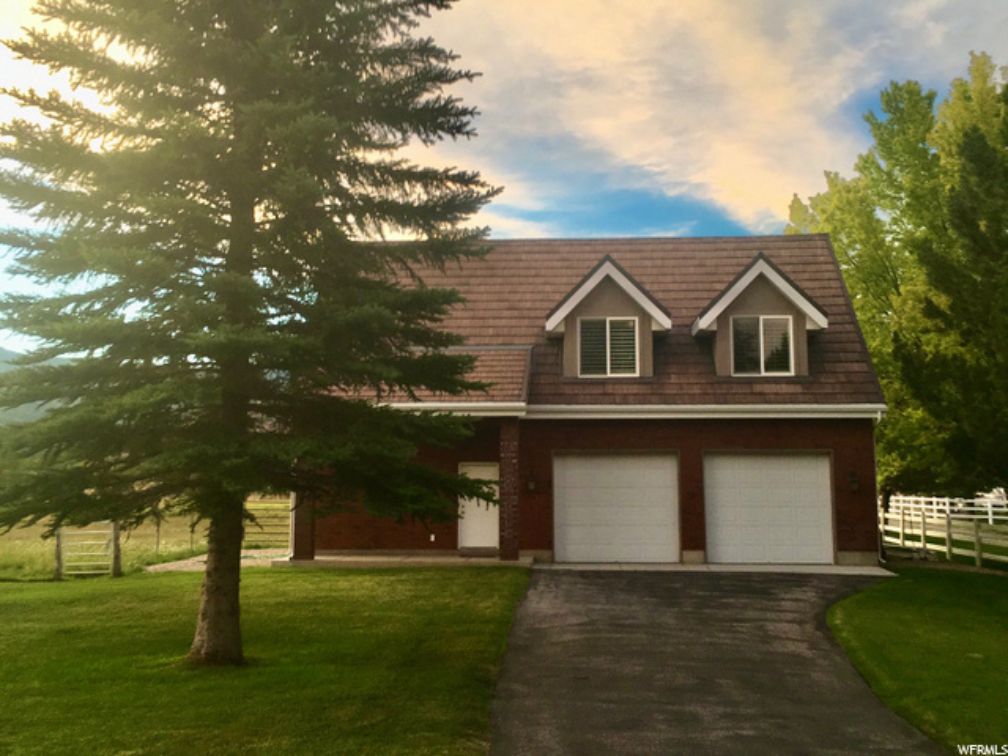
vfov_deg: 48.2
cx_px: 504
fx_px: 844
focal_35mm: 29
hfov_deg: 61.7
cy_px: 378
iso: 25
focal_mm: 4.15
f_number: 2.2
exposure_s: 1/60
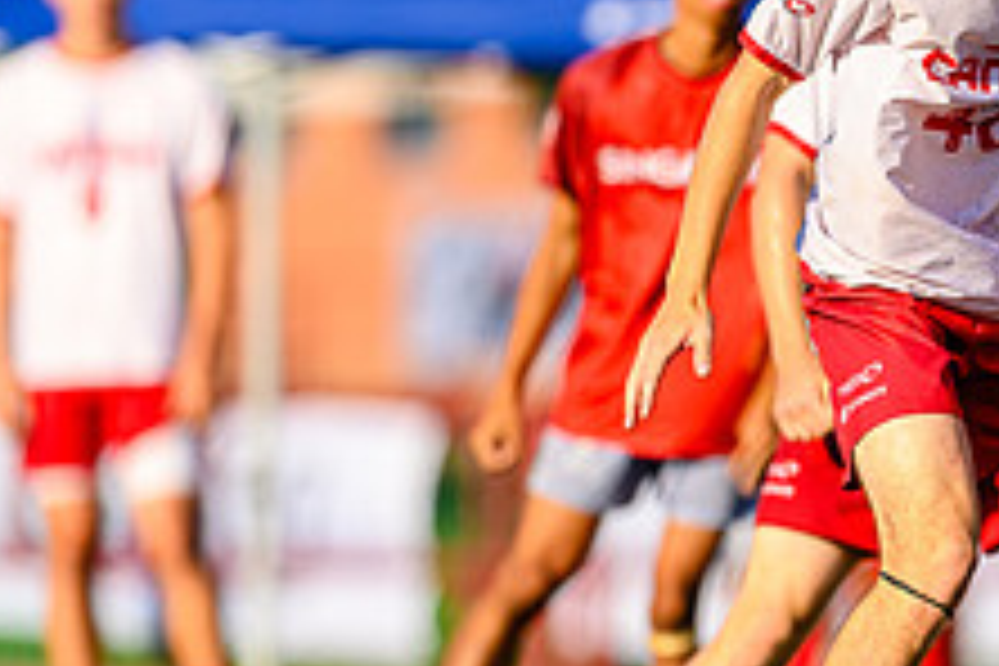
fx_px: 29052
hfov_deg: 2.0
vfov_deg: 1.3
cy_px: 326
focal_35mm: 1047
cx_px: 1170
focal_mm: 400
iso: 100
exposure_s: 1/1250
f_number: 3.2
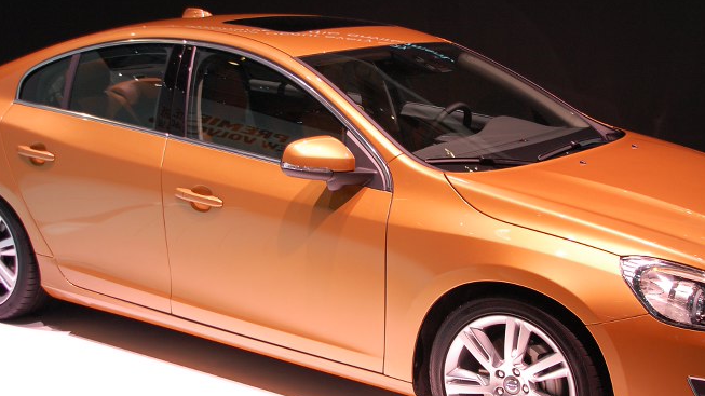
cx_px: 390
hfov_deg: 32.8
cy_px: 207
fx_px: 1196
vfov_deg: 18.8
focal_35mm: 64
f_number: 5
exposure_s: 1/100
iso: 400
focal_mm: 26
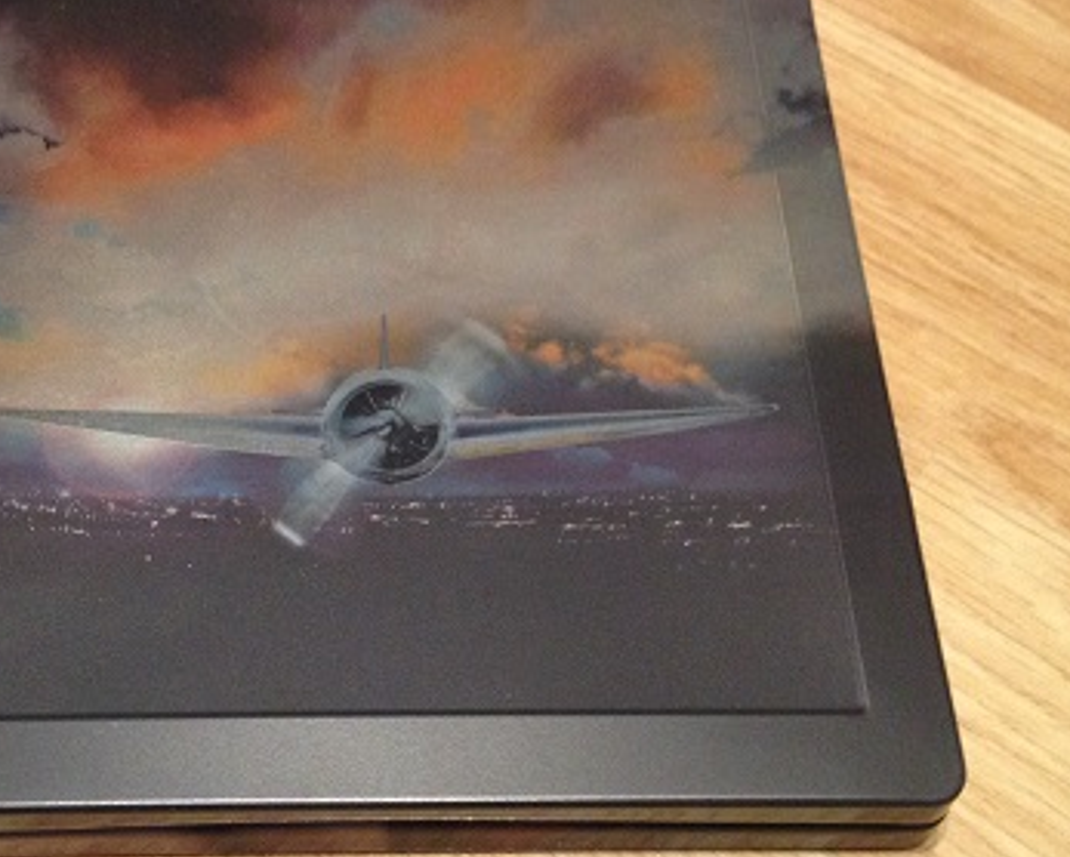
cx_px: 395
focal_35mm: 63
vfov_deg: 24.2
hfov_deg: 29.9
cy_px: 342
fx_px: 1996
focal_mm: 4.28
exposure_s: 1/20
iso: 250
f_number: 2.4
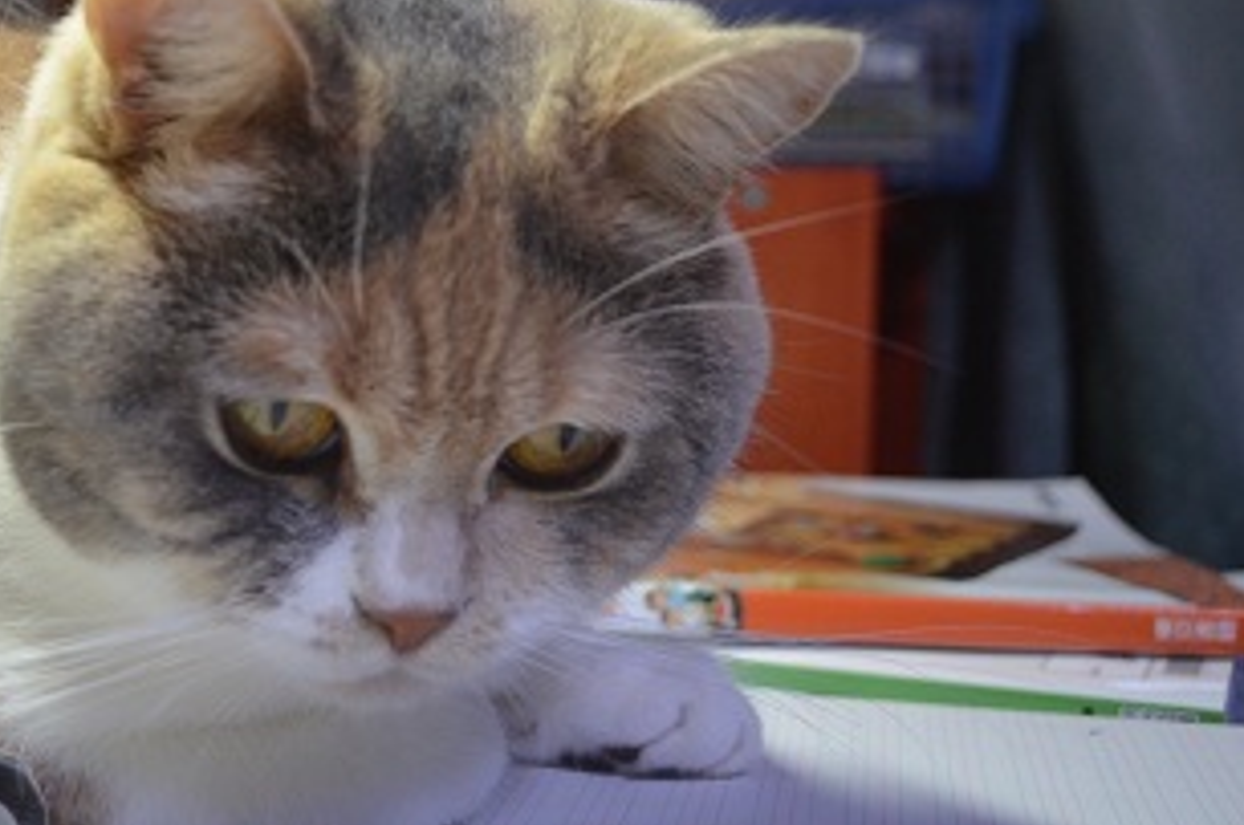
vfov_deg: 23.2
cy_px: 254
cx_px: 433
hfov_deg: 34.3
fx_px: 2001
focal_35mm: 58
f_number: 4
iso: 1600
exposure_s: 1/320
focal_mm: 24
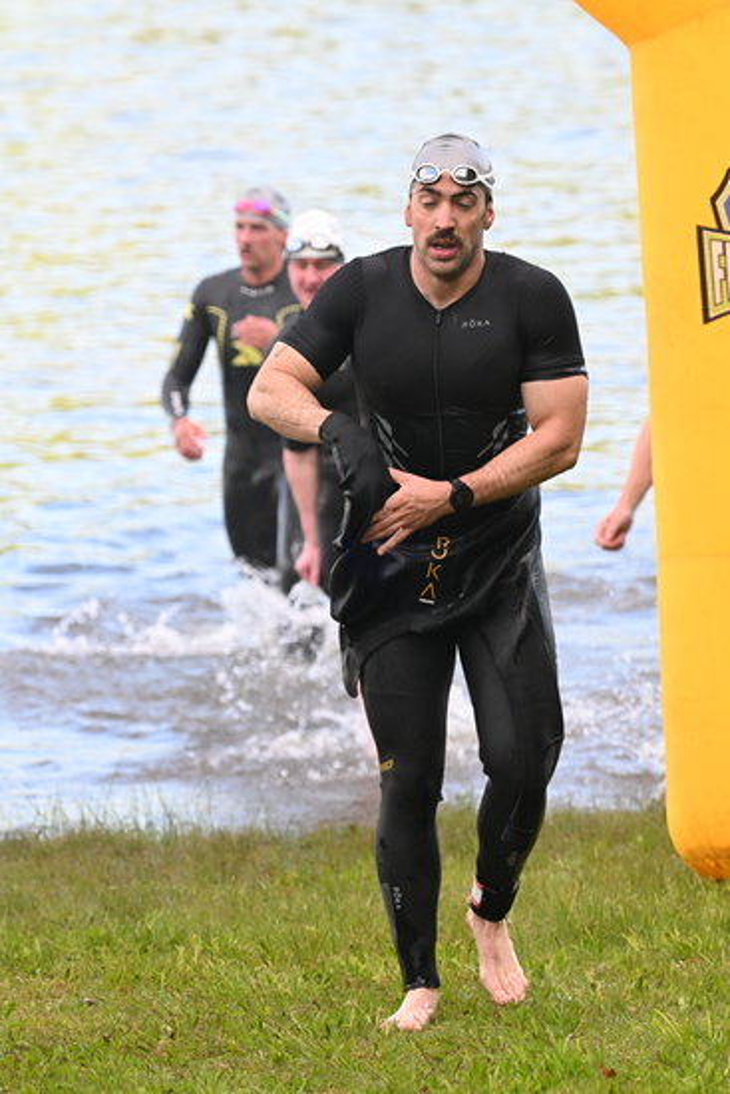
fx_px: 12158
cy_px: 547
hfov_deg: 3.4
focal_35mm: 400
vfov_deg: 5.2
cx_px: 365
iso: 2500
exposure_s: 1/400
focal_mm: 400
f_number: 10
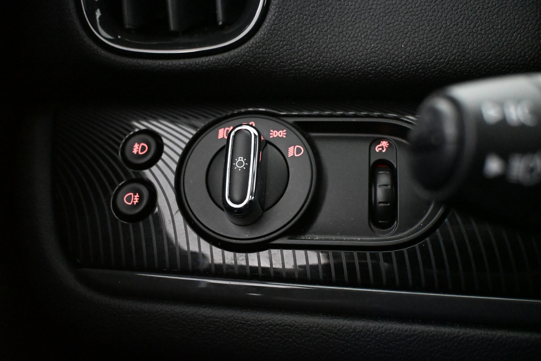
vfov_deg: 38.4
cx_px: 270
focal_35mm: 34
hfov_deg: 55.1
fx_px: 518
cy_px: 180
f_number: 4.2
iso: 12800
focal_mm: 23
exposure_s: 1/60
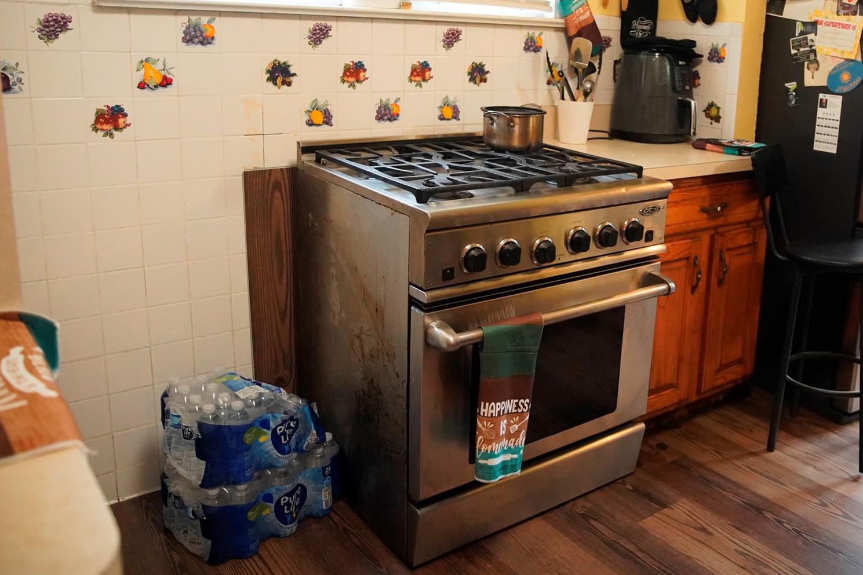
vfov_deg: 39.6
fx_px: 791
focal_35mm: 33
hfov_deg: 56.1
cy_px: 199
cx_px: 571
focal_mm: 24
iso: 10000
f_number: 2.8
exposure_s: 1/80
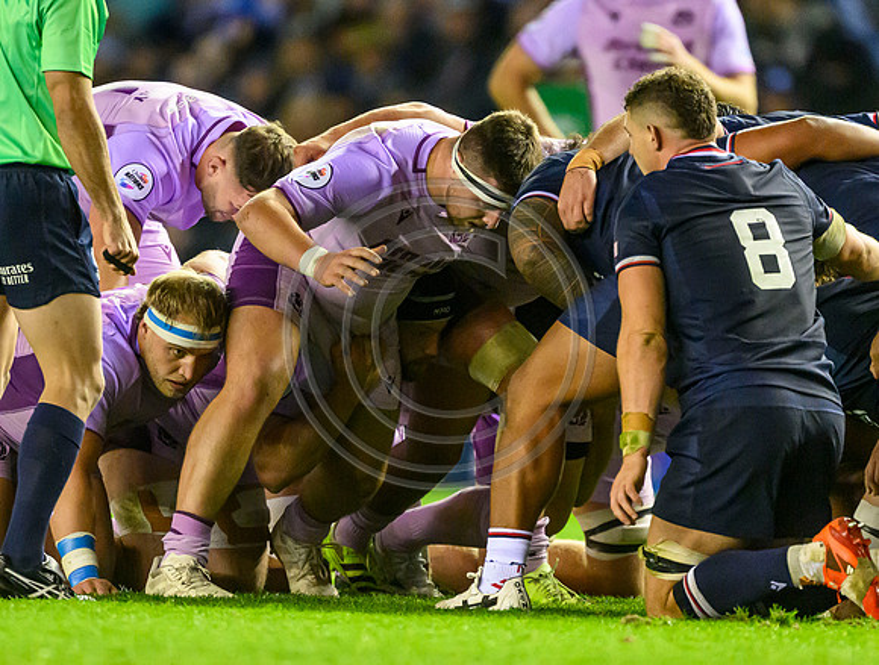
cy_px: 484
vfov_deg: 1.5
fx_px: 24742
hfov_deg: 2.0
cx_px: 461
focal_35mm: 971
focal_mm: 560
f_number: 4
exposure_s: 1/800
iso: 10000
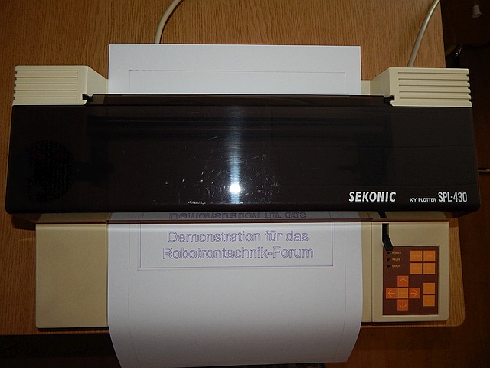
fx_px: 311
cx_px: 245
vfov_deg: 61.1
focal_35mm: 22
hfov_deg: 76.4
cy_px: 184
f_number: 3
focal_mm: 4
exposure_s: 1/30
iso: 200
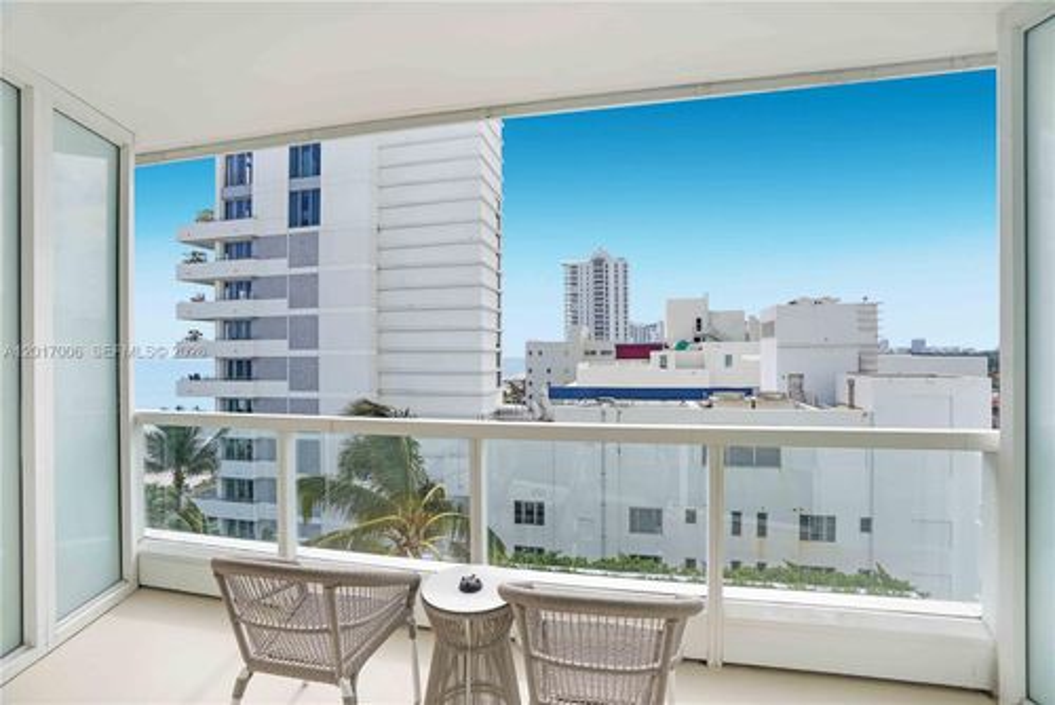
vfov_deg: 73.8
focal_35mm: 16
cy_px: 352
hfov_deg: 96.7
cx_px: 528
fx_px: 469
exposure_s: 1/500
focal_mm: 16
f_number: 4.5
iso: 100
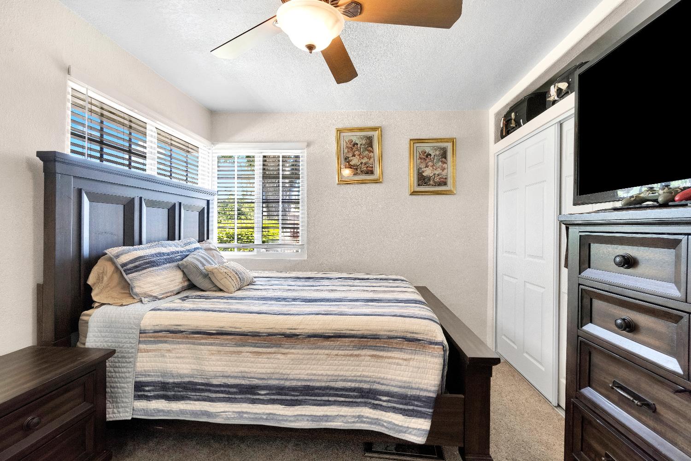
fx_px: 288
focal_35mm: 15
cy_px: 230
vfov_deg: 77.3
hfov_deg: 100.4
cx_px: 346
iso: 320
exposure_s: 1/8
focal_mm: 10
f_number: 8
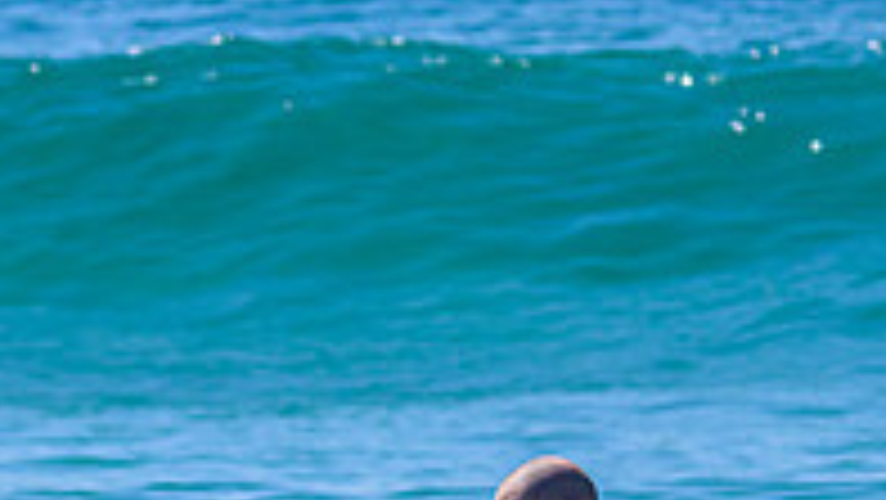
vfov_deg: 1.1
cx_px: 252
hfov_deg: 2.0
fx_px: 25312
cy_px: 782
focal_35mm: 1077
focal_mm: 350
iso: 1250
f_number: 11
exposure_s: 1/2000
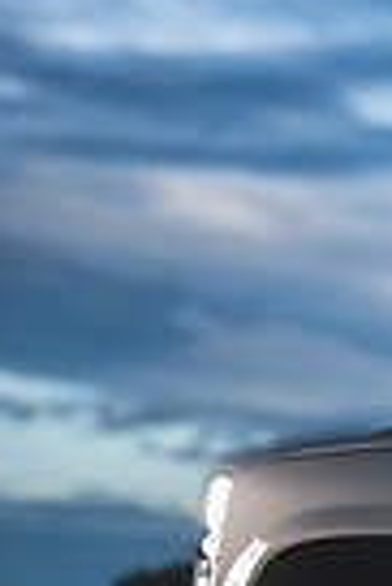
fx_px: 1711
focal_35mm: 105
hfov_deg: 10.0
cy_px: 437
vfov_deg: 19.3
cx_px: 1156
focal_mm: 24
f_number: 2.8
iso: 100
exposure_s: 1/500
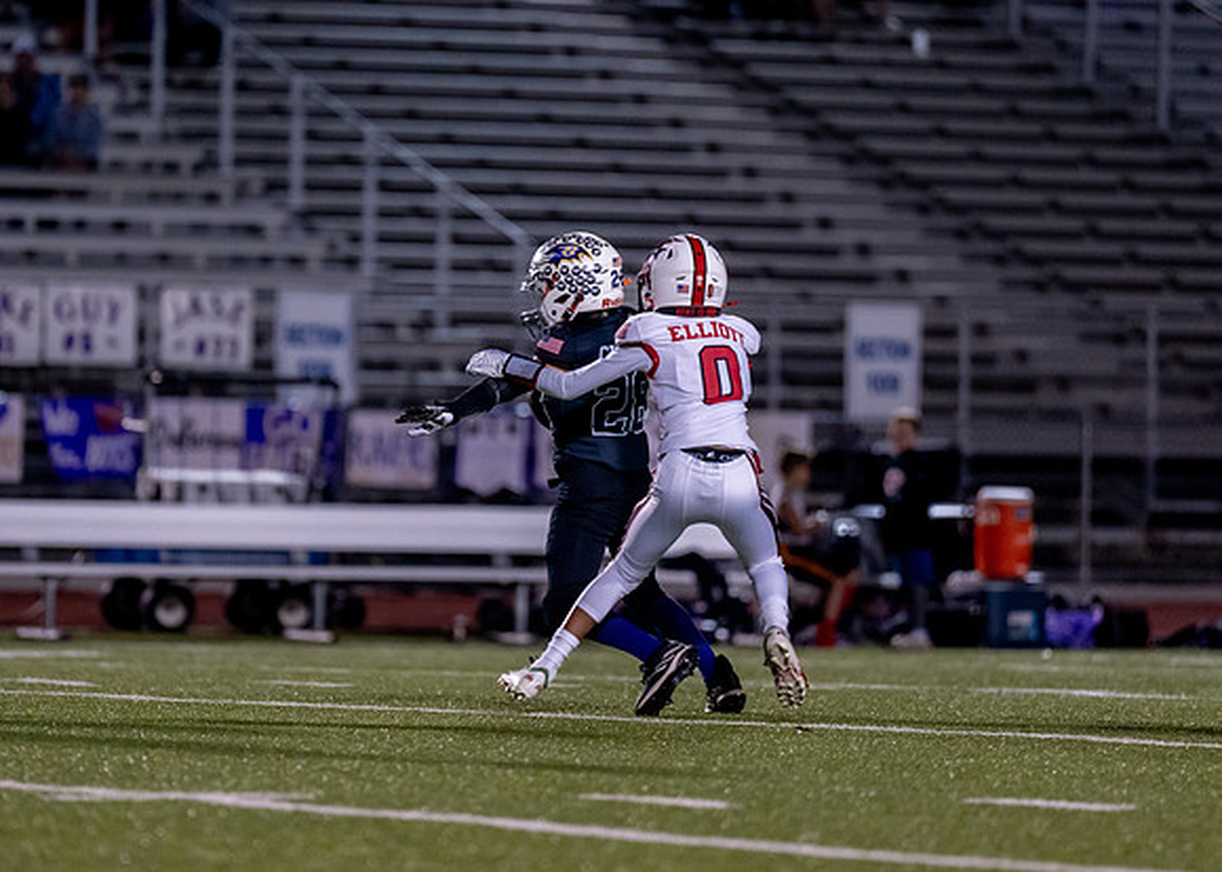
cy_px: 365
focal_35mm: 309
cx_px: 471
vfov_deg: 4.7
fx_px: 10718
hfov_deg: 6.5
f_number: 2.8
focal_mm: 200
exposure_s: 1/1000
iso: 2500
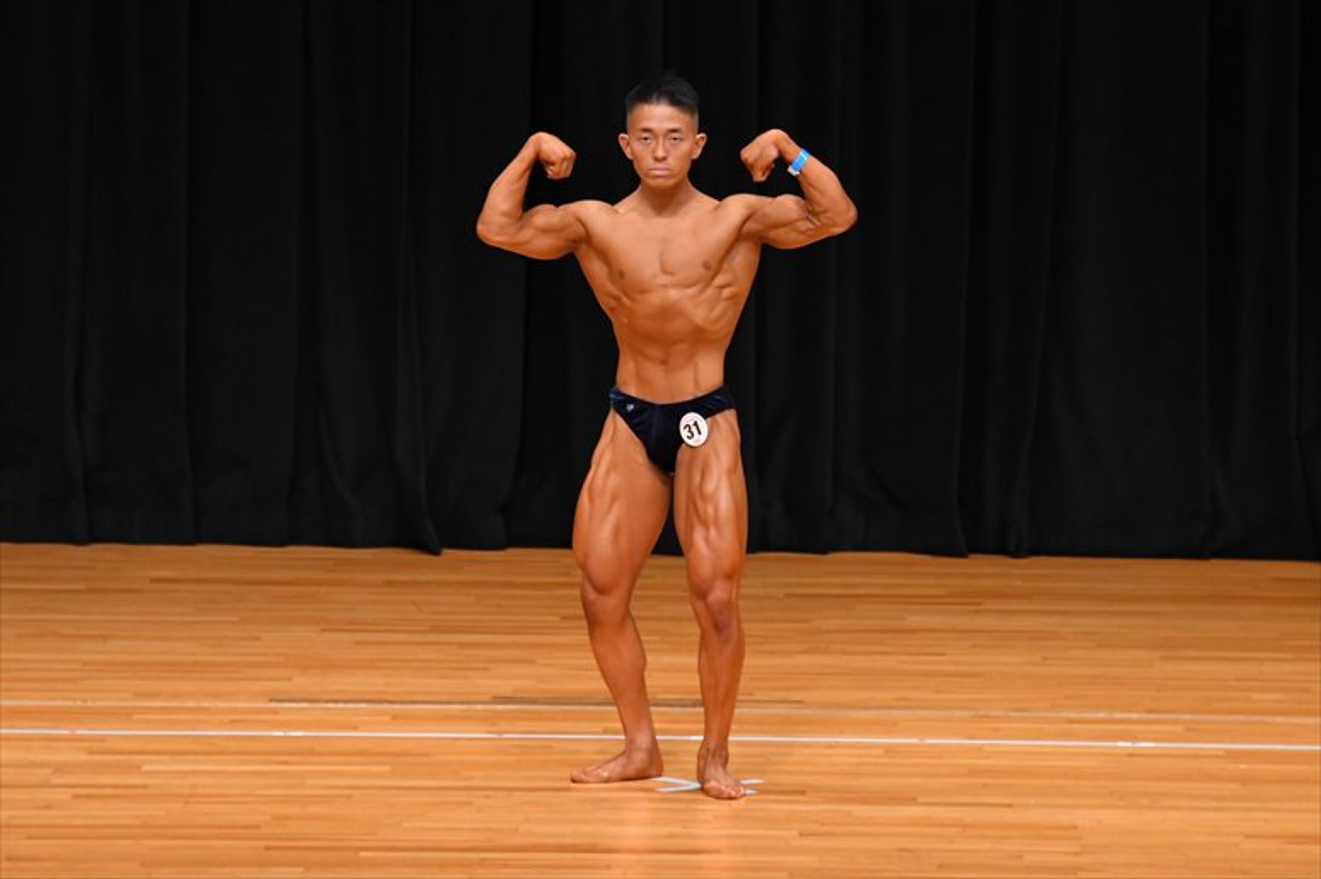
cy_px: 440
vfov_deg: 5.1
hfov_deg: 7.6
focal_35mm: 270
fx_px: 9903
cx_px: 660
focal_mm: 180
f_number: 5.6
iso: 3200
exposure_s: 1/400
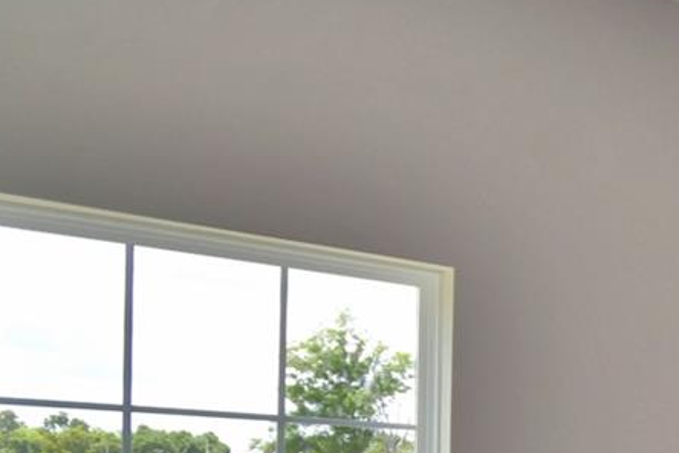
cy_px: 531
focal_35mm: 54
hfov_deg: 24.5
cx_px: 1112
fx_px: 1018
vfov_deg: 23.1
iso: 100
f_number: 4.5
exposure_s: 1/100
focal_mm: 10
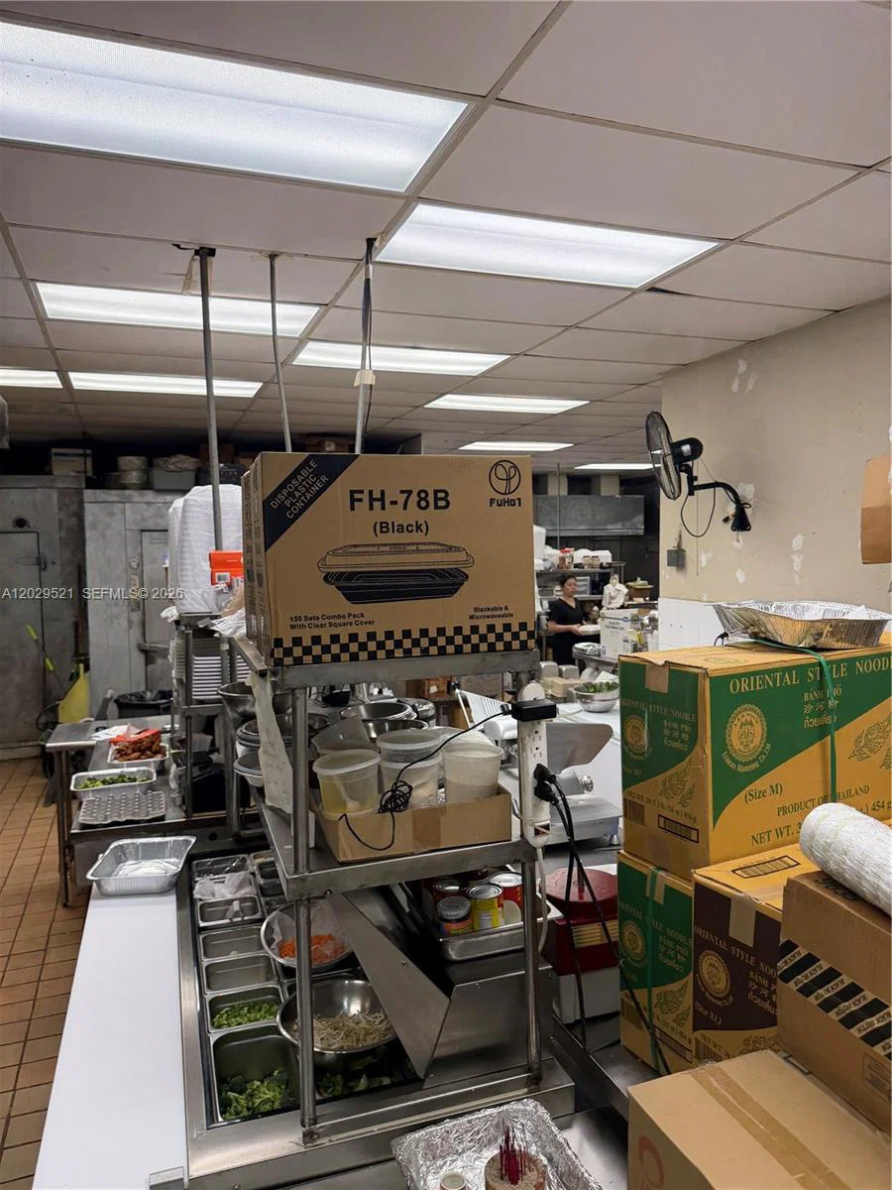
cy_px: 595
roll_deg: +0.6
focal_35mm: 24
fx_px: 825
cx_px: 446
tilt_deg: -3.2
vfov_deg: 71.6
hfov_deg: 56.8
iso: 200
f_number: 1.78
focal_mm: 6.76
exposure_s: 1/155
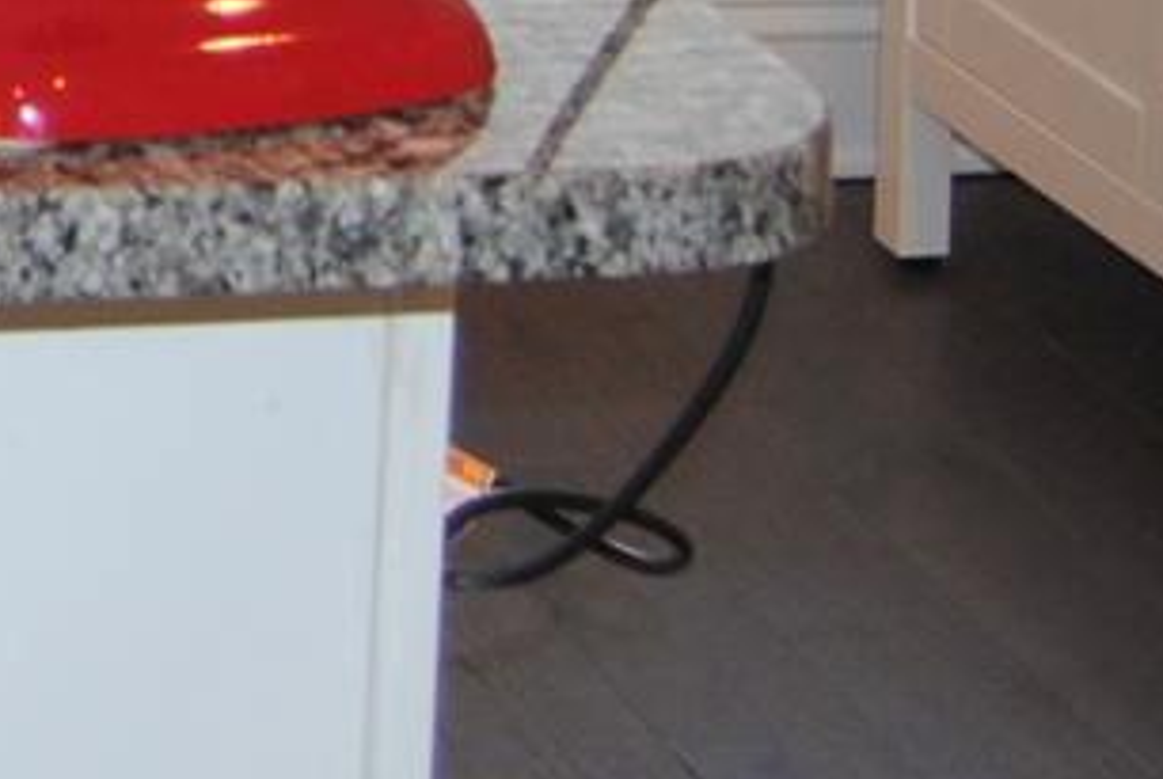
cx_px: -1057
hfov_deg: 10.5
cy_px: -1288
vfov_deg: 7.0
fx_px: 5856
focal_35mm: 181
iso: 200
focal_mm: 18
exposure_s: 1/60
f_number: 3.5
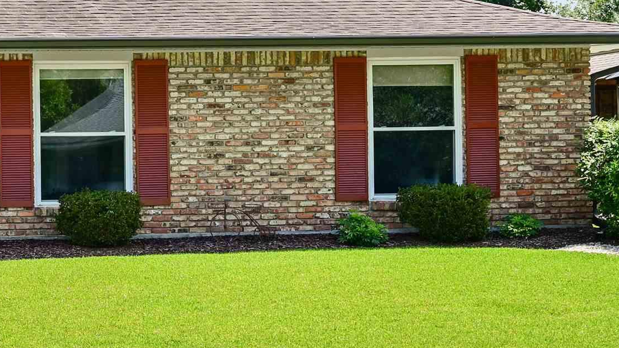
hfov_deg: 25.1
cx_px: -149
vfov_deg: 15.9
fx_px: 1231
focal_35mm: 75
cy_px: 32
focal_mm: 26
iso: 200
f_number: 10
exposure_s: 1/200
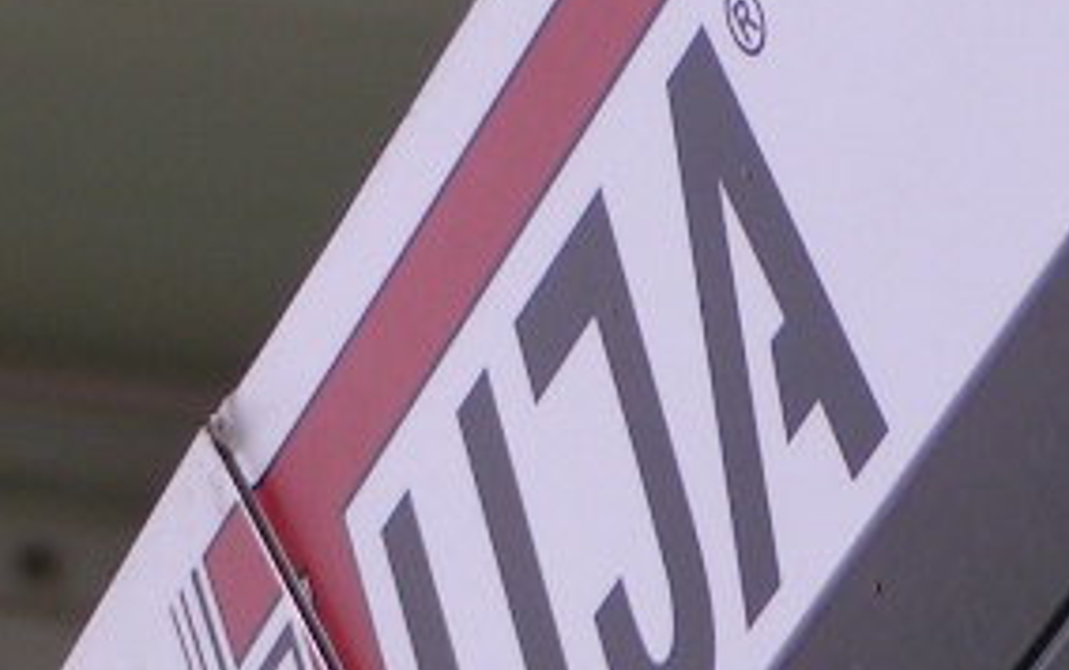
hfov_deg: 5.3
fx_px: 11400
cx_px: -184
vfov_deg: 3.4
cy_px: 715
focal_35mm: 391
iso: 50
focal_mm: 20
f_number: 3.5
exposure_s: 1/320
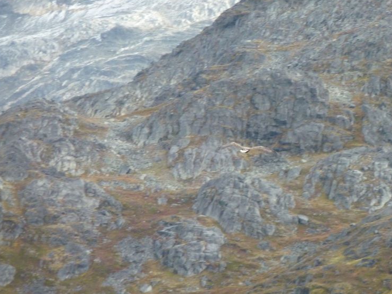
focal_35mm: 324
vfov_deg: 4.6
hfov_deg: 6.1
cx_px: 204
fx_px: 3670
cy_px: 152
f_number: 4.9
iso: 320
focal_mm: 49.2
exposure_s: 1/250
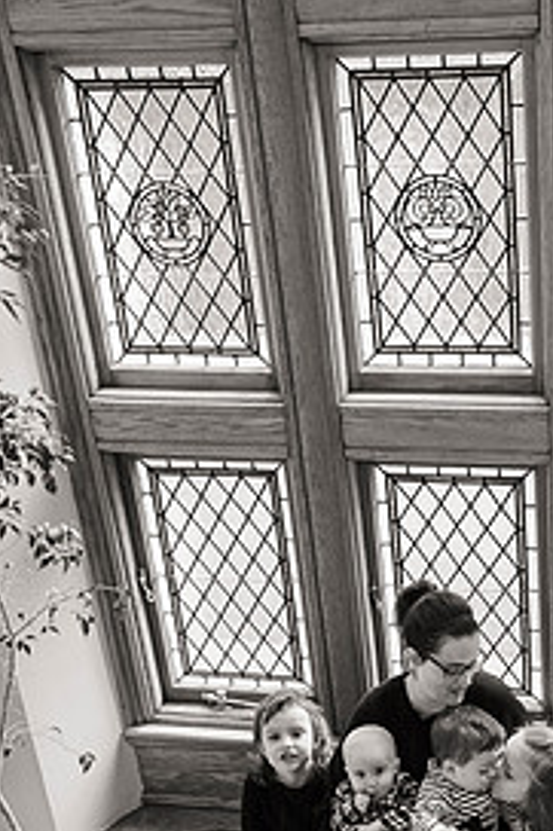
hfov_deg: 23.0
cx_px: 452
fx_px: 1338
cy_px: 565
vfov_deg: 34.1
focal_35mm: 58
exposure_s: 1/80
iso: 2000
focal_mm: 35
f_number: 3.5
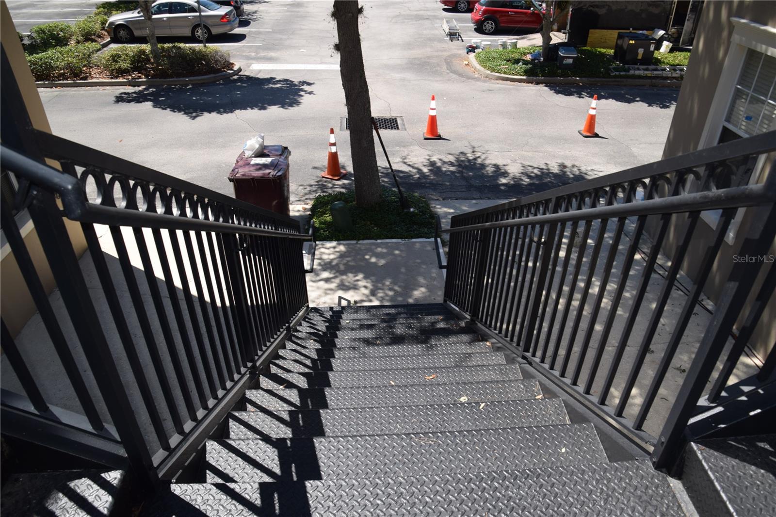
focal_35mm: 24
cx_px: 388
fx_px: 517
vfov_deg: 53.1
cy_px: 258
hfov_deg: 73.8
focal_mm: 16
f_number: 7.1
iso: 100
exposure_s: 1/200
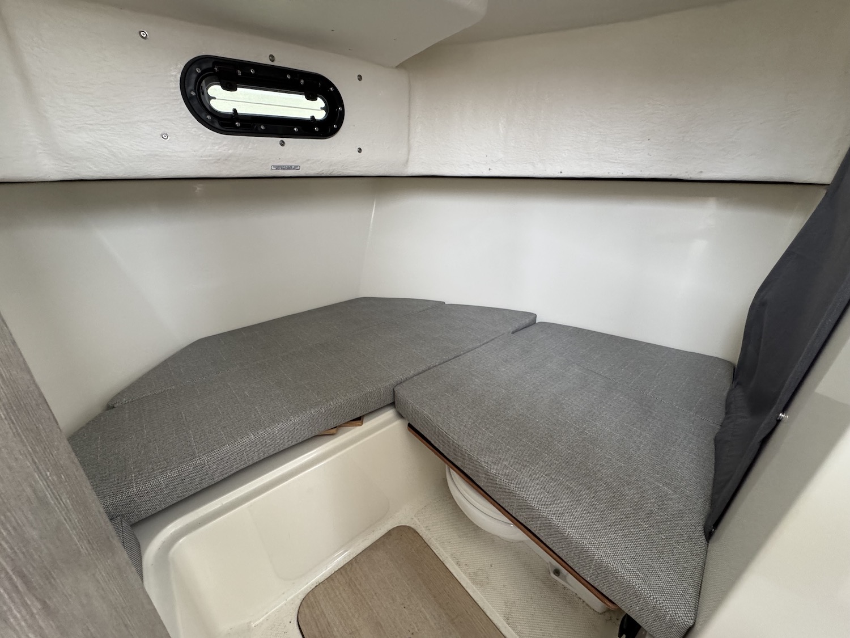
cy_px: 319
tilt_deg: -22.4
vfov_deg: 85.7
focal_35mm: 14
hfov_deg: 102.1
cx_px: 425
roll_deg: -0.8
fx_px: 344
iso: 320
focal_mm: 2.22
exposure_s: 1/99
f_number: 2.2
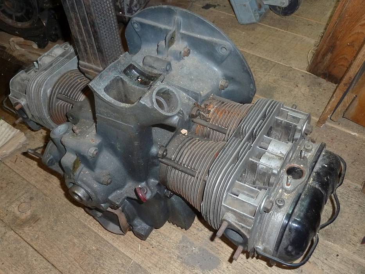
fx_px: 369
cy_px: 137
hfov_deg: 52.6
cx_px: 182
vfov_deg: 40.7
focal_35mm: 35
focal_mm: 5.7
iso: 200
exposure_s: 1/8
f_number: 3.5
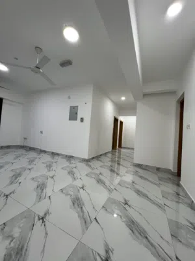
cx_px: 98
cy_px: 130
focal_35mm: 13
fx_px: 98
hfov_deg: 89.9
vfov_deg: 106.2
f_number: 1.8
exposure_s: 1/100
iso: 125
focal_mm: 1.57
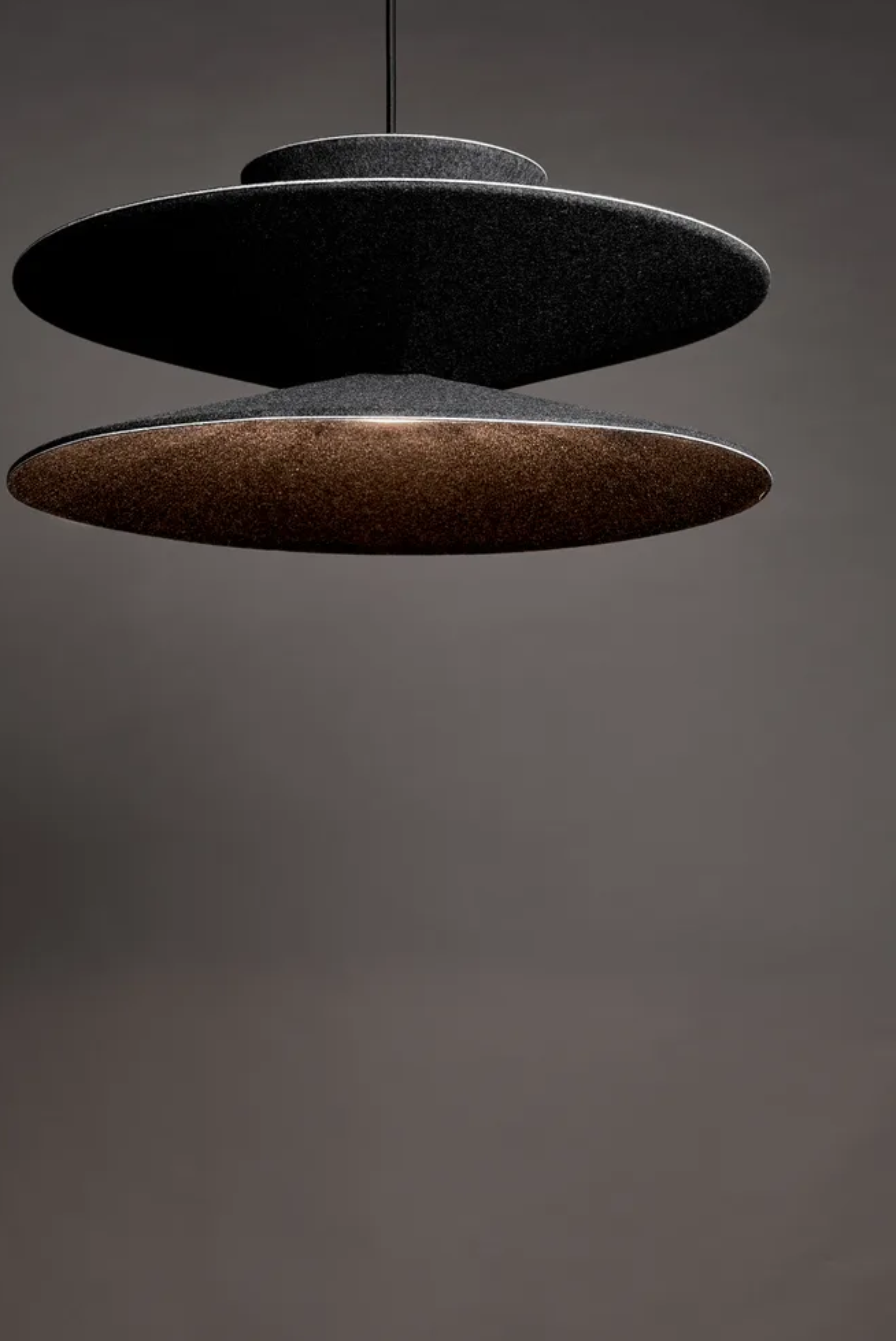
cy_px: 655
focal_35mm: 71
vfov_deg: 28.4
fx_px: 2647
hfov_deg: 19.2
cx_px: 392
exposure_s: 1/6
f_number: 11
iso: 200
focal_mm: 58
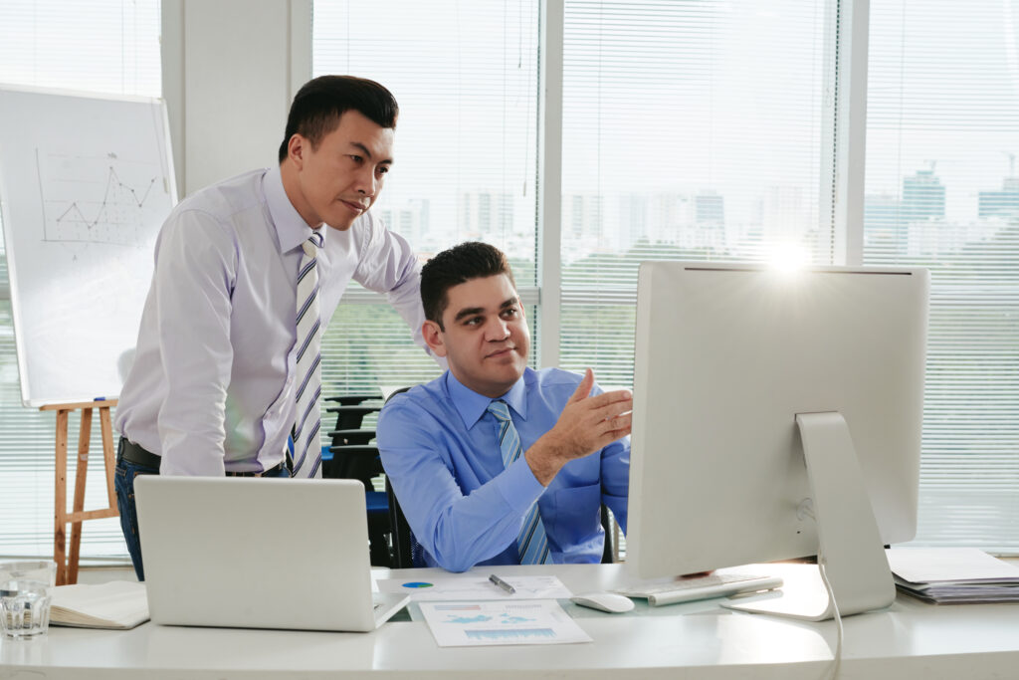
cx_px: 510
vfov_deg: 22.6
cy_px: 340
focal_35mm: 60
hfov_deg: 33.4
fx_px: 1698
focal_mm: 60
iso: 560
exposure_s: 1/200
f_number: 8
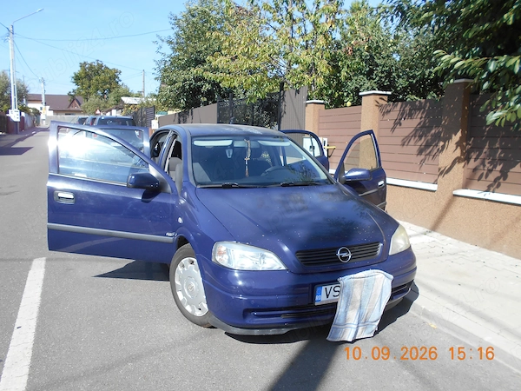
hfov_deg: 67.3
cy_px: 196
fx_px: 391
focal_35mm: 26
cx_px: 260
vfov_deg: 53.1
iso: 80
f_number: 3.2
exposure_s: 1/500
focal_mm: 4.6
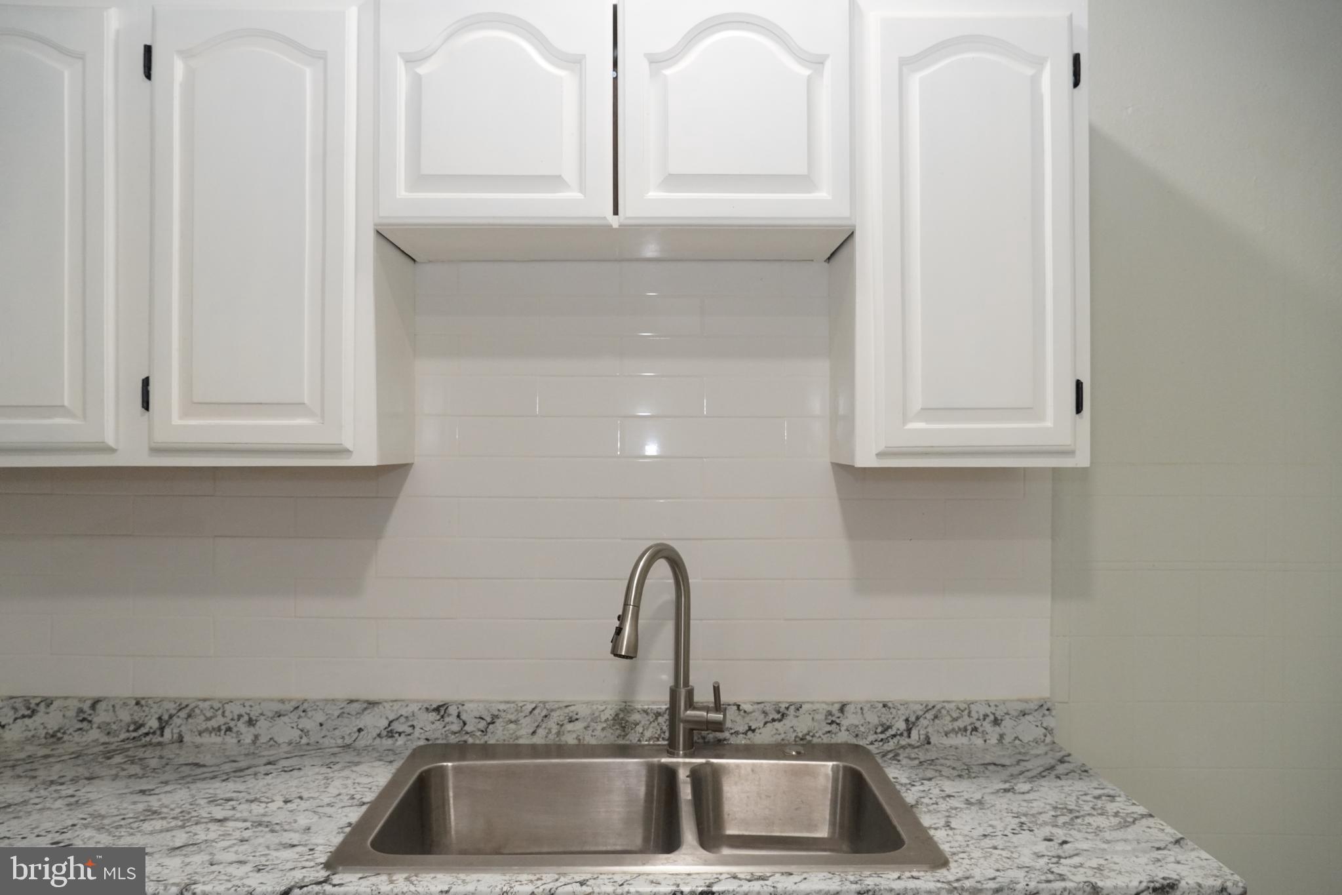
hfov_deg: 67.4
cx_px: 671
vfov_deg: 47.9
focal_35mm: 27
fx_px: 1006
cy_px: 448
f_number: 5.6
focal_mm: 18
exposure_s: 1/100
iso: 1600
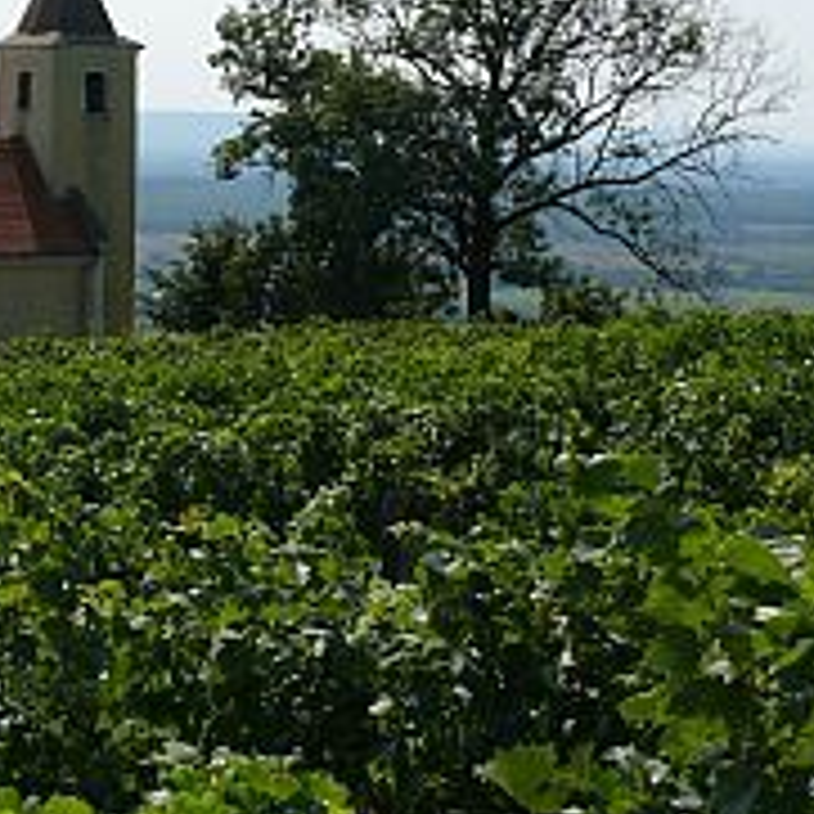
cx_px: -58
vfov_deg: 17.2
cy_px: 306
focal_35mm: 101
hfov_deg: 16.7
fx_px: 2687
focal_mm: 8.8
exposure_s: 1/400
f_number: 8
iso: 100
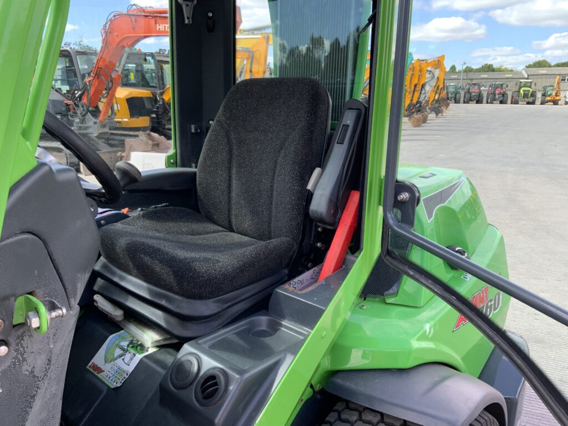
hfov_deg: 61.7
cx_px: 284
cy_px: 213
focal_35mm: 29
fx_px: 476
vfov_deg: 48.2
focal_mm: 3
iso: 16
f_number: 1.8
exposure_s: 1/205
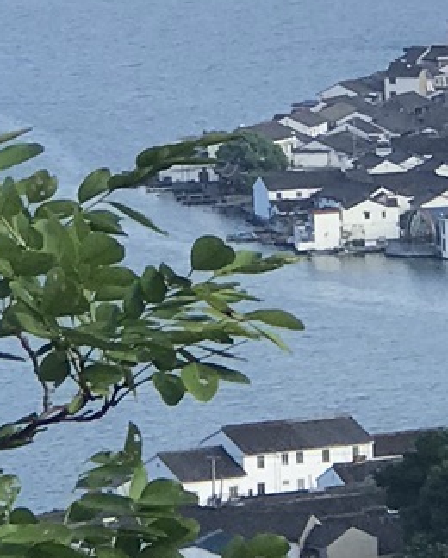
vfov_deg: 5.6
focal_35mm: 343
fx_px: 5674
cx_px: 196
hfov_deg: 4.5
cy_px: 31
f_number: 2.8
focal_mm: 6.6
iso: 20
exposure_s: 1/372
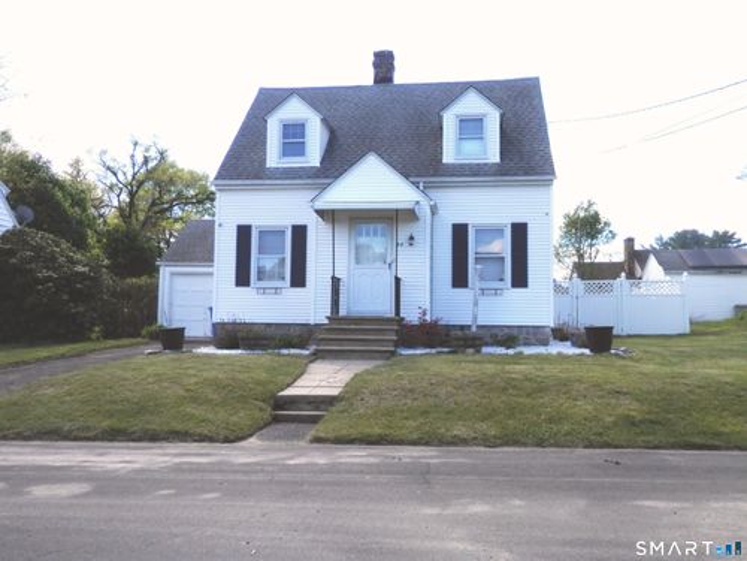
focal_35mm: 30
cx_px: 374
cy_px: 280
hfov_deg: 60.0
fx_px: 647
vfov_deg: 46.8
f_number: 3.3
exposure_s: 1/800
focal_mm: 5.5
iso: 80
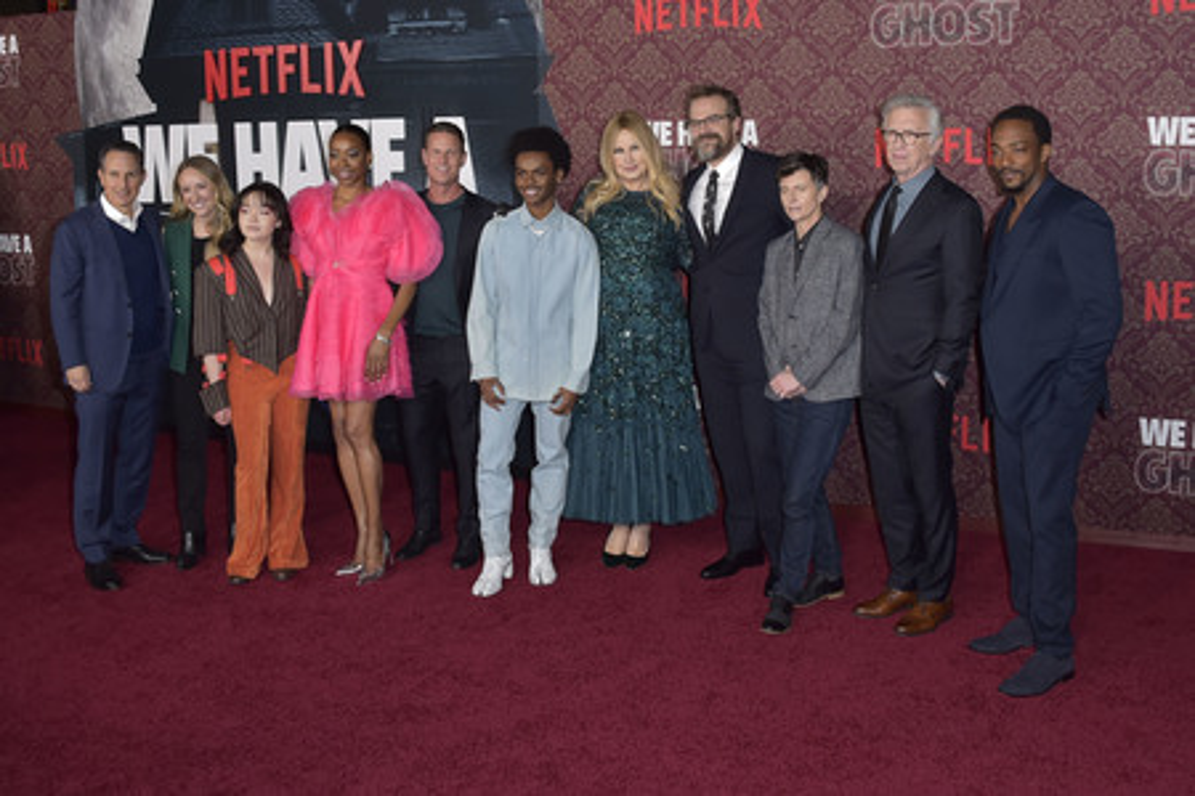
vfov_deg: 46.4
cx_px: 598
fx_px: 929
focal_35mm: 28
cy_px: 398
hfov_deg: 65.5
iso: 1000
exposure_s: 1/250
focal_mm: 28
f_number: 6.3
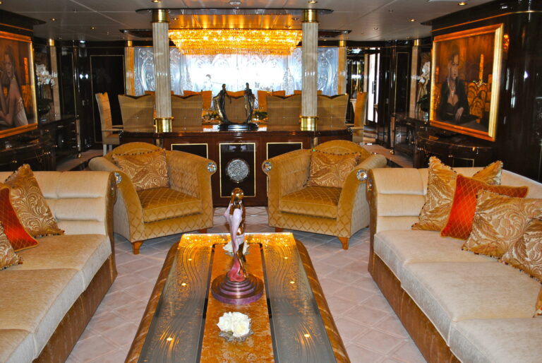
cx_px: 271
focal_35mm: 33
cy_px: 182
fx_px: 497
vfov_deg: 40.1
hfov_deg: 57.2
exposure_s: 1/60
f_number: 4
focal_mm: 22
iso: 200
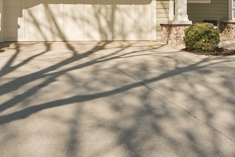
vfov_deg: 23.4
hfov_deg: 35.6
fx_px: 366
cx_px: 110
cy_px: 10
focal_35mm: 56
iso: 200
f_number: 8
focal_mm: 18
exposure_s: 1/400
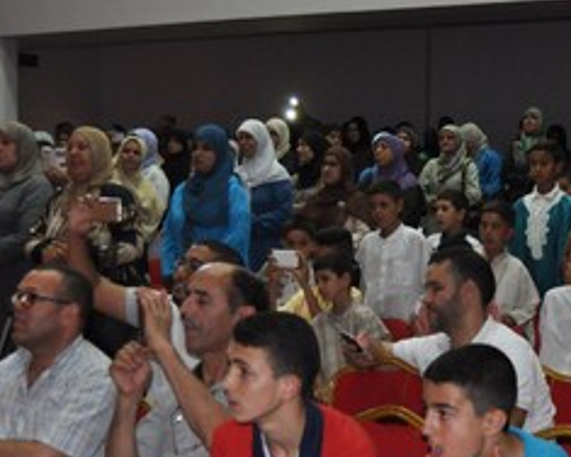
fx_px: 1166
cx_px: 481
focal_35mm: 69
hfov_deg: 26.8
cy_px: 298
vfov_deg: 22.1
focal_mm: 18
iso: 800
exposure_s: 1/60
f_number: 3.5
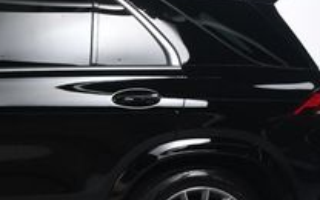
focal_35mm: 94
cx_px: -98
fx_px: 820
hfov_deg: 20.2
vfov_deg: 13.8
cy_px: 162
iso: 100
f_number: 10
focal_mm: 20
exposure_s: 1/160
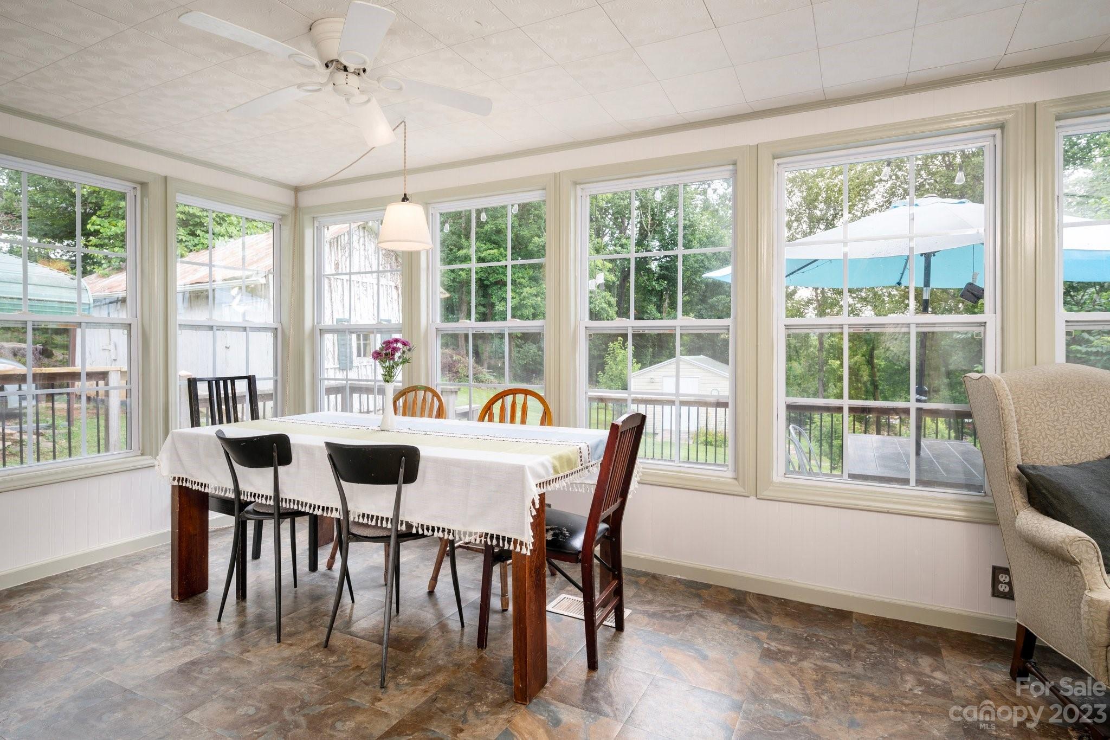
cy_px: 370
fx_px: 570
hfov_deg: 88.4
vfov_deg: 65.9
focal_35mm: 18
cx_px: 555
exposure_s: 1/60
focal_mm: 18.5
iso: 250
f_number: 8
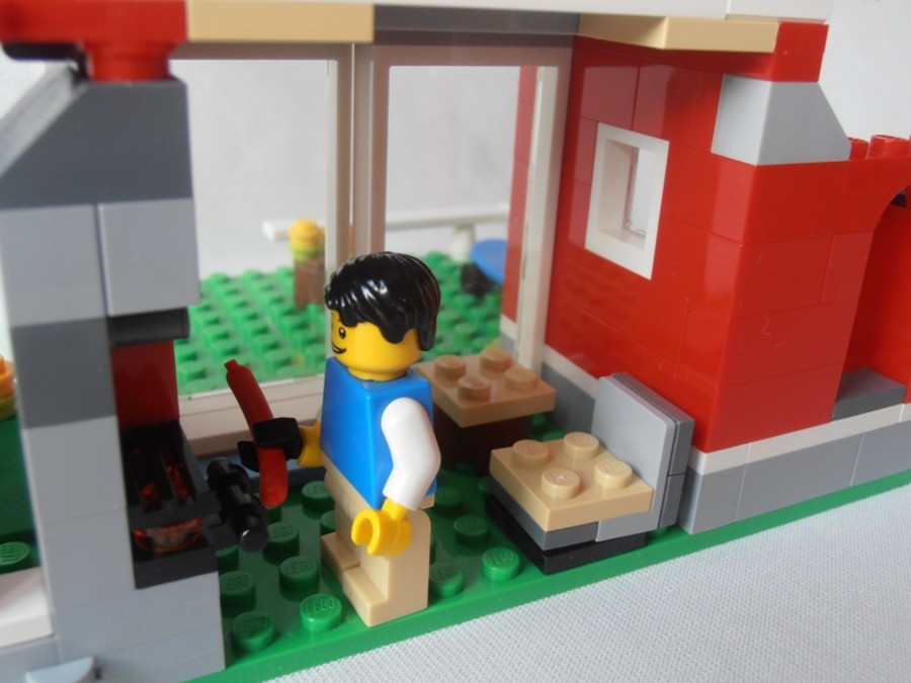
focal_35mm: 37
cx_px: 456
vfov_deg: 38.7
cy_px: 342
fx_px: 974
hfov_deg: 50.1
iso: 80
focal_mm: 6.61
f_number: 3.9
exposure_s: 1/40
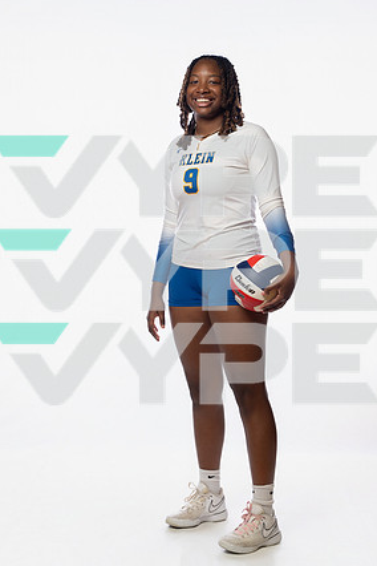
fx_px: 1162
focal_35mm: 74
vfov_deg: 27.3
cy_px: 271
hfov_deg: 18.4
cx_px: 187
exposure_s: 1/250
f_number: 5.6
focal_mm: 70
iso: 640
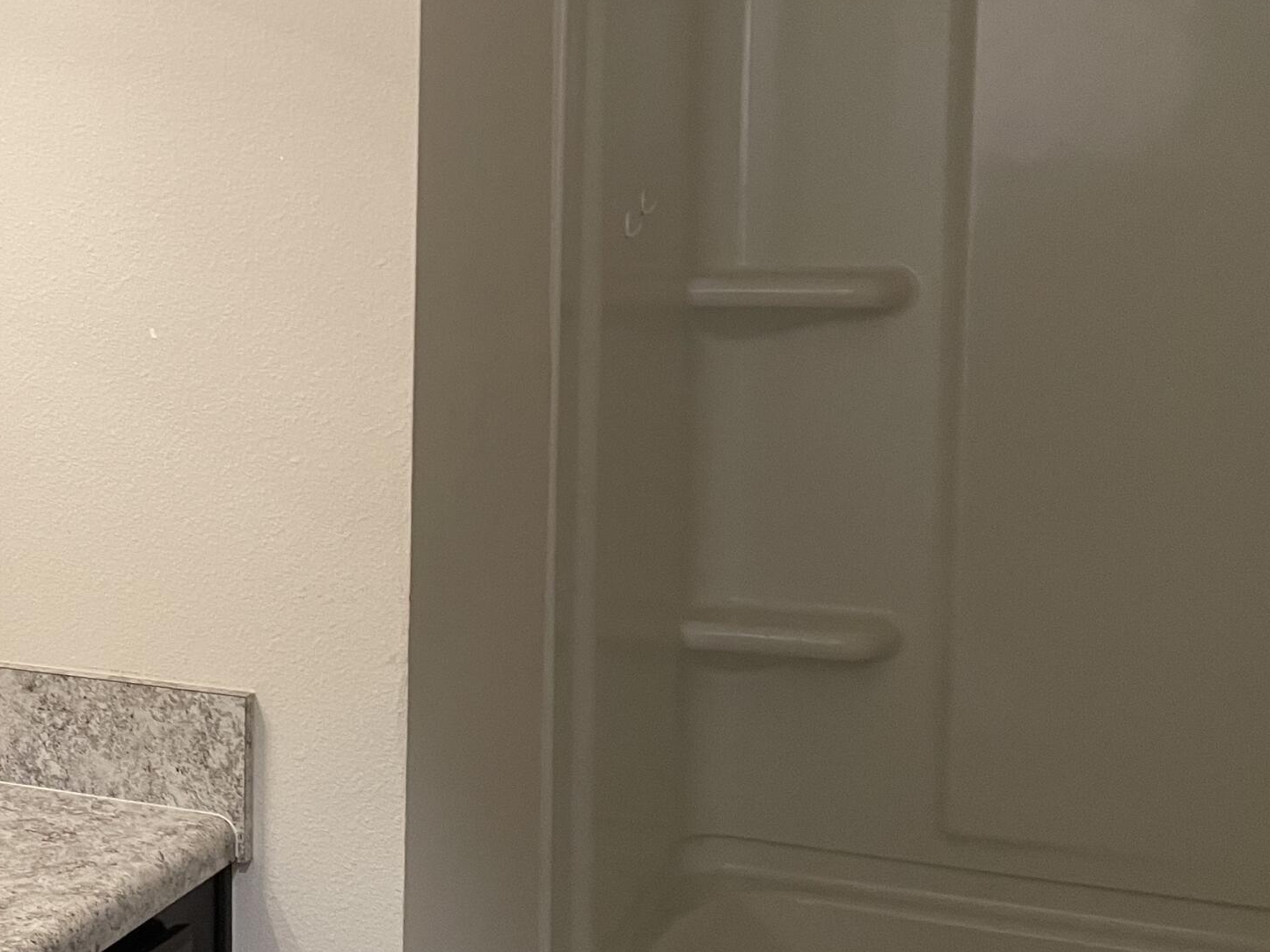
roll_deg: +0.5
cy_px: 430
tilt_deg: -3.3
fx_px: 1981
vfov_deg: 27.0
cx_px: 30
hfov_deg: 32.9
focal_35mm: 54
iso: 125
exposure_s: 1/60
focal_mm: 4.2
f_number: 1.6
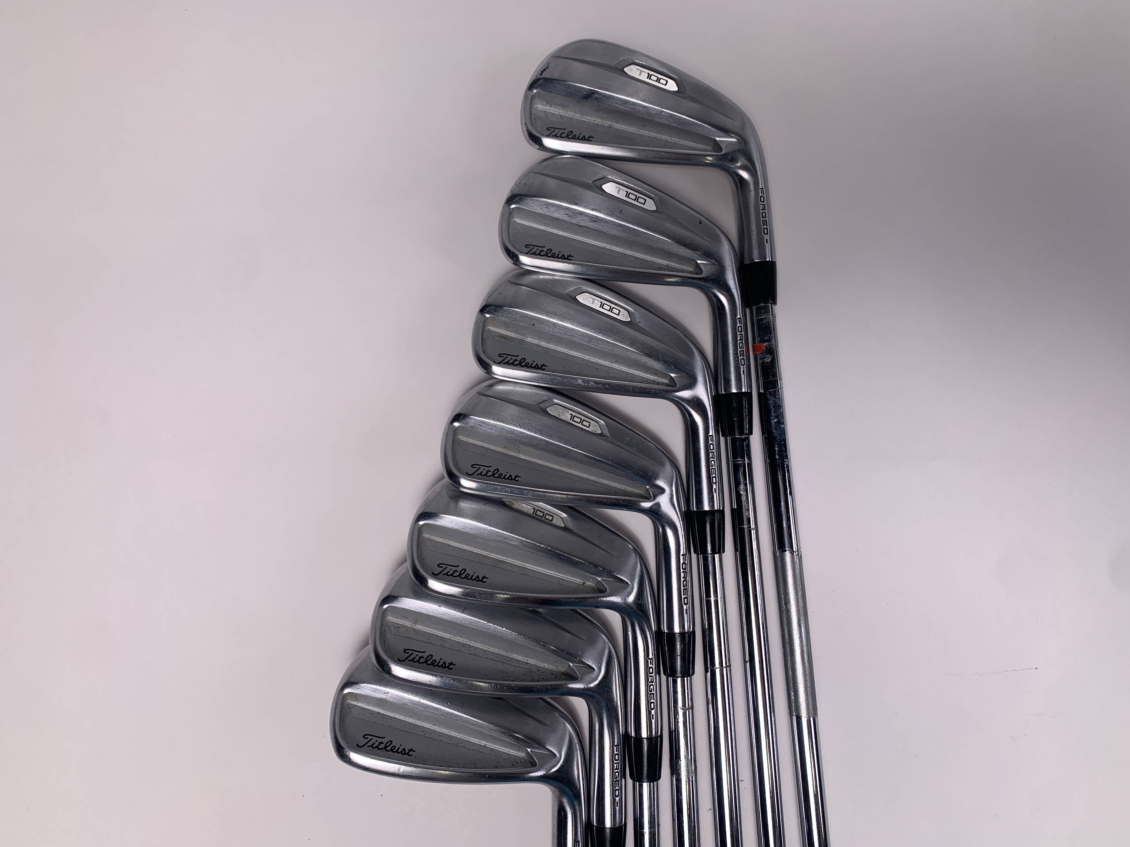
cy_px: 424
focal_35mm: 26
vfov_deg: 53.1
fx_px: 849
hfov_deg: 67.3
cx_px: 565
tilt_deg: -85.3
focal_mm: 4.25
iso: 25
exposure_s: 1/388
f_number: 1.8
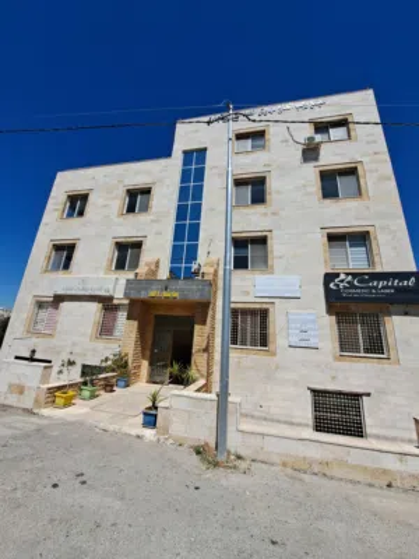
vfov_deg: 106.2
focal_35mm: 13
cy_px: 280
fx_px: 210
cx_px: 210
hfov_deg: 89.9
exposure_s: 1/2092
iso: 50
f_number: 2.2
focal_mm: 1.74
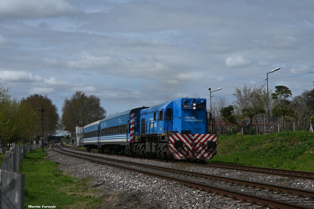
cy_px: 104
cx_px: 157
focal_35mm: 75
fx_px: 654
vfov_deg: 18.2
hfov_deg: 27.0
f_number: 6.3
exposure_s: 1/1000
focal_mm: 50
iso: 100
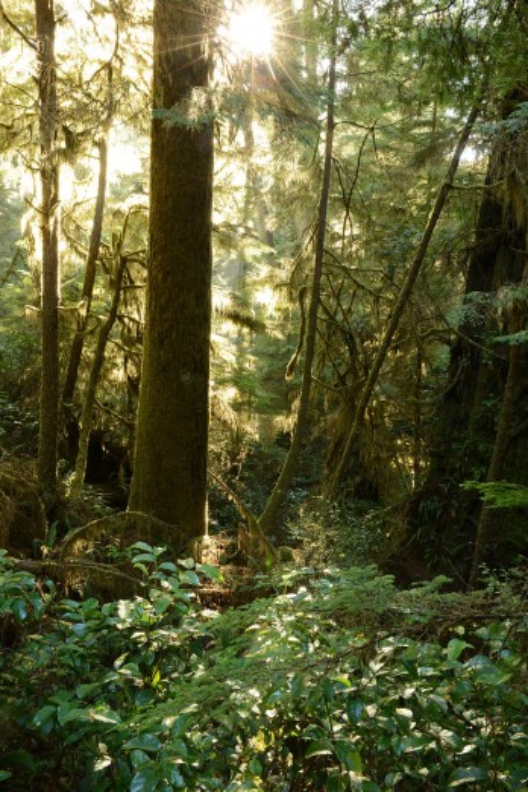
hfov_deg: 43.6
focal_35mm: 30
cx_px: 262
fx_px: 660
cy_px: 401
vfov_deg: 61.9
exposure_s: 3
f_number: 22
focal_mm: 29
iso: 160
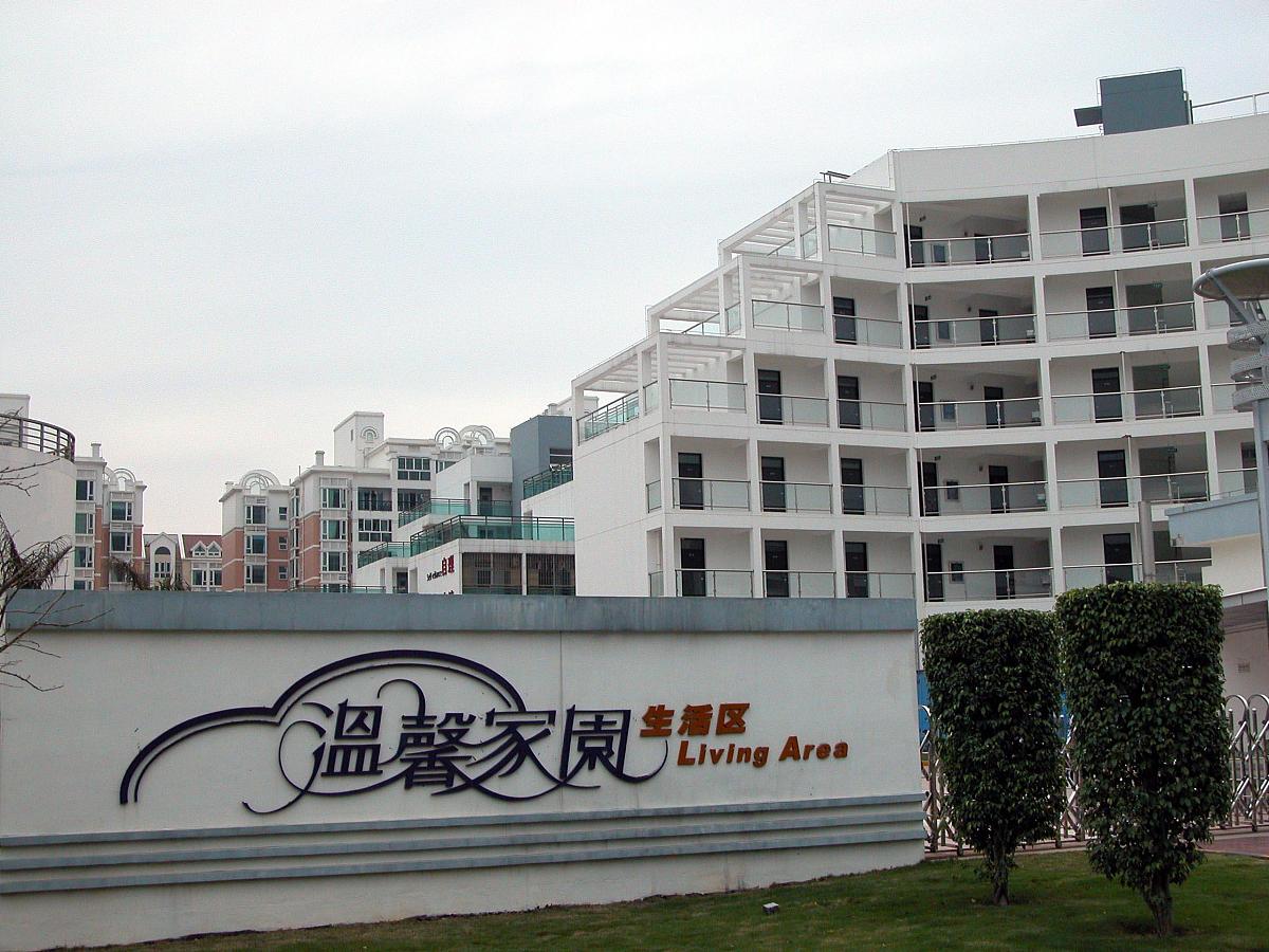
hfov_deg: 42.1
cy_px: 476
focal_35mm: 45
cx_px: 634
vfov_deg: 32.2
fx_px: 1650
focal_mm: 11.6
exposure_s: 1/123
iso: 200
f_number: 3.7
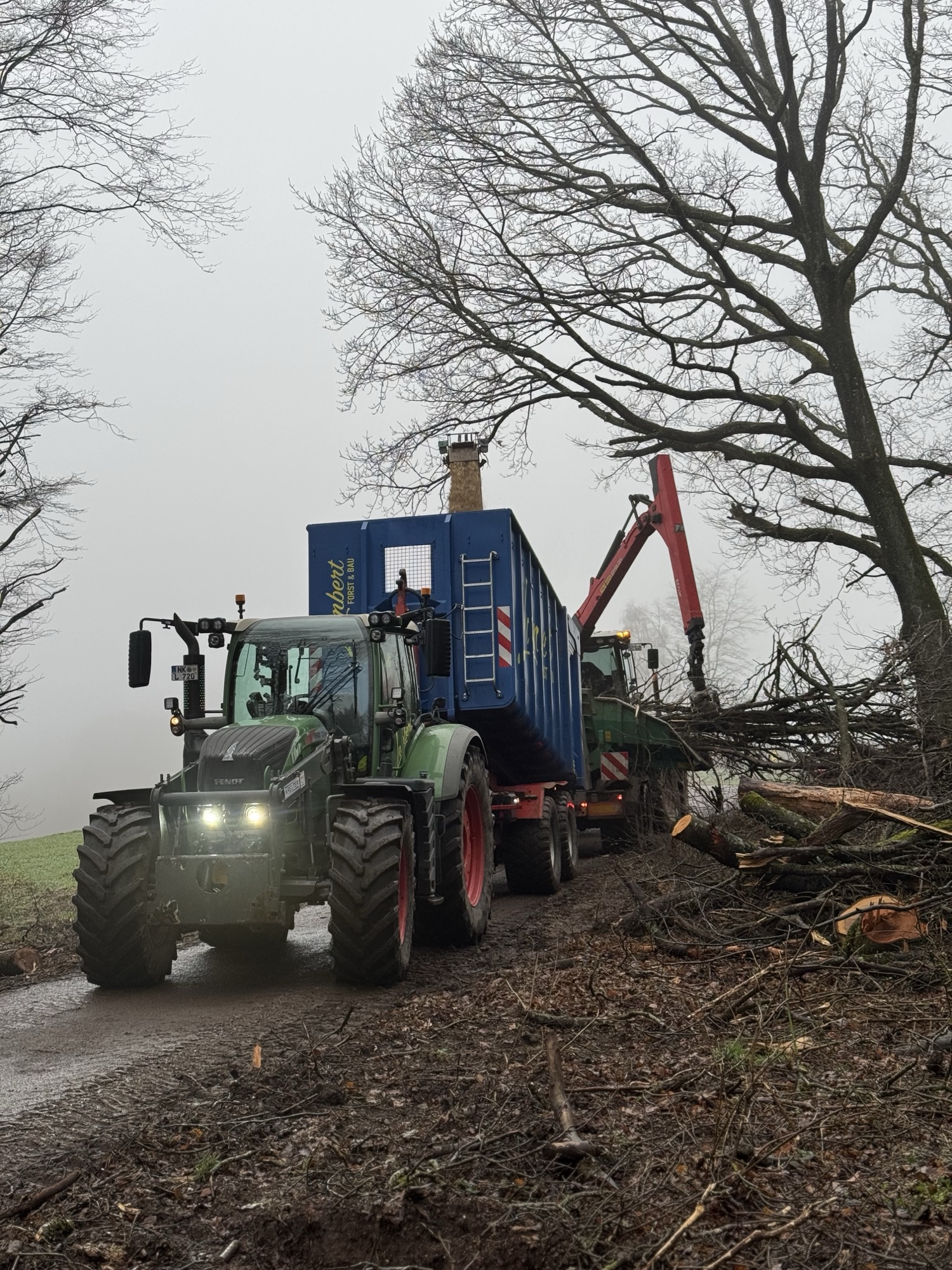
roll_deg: +4.4
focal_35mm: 48
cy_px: 635
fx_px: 1760
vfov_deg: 39.7
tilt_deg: +2.3
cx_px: 476
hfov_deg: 30.3
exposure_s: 1/169
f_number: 1.78
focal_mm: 6.76
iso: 50
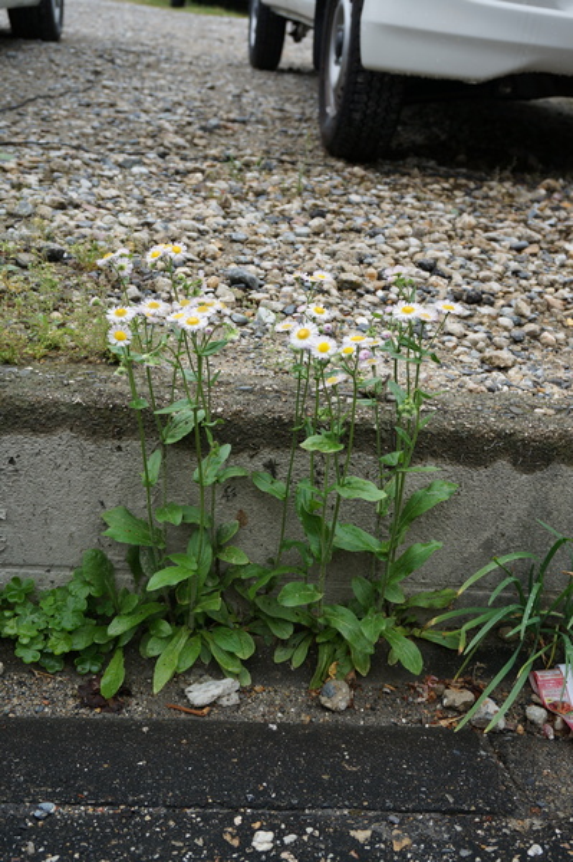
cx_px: 286
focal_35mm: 36
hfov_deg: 36.8
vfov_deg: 53.2
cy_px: 431
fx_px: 861
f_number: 5
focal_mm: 24
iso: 100
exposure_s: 1/80
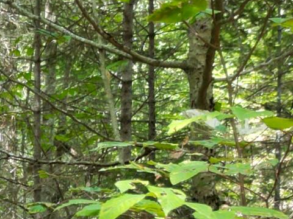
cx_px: -374
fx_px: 1270
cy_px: 409
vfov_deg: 9.4
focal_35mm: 150
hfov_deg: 11.3
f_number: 1.7
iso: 120
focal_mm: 6.72
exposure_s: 1/80
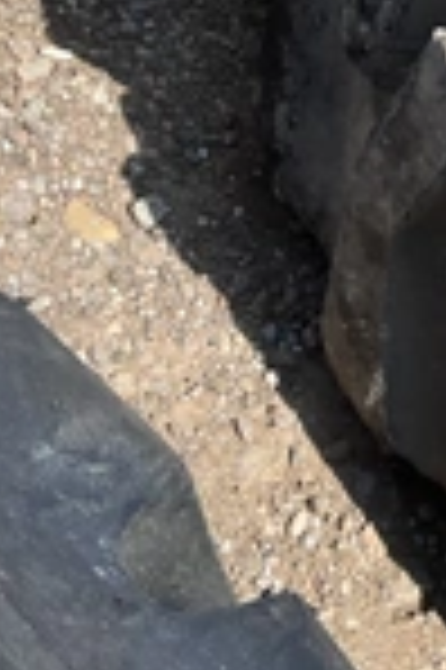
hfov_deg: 16.0
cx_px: 577
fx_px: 1509
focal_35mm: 81
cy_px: 130
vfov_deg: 24.7
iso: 25
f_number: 1.8
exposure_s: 1/759
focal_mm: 3
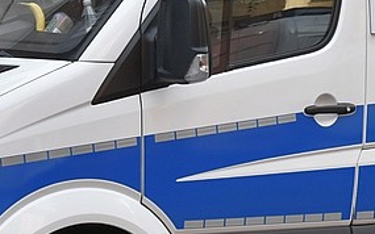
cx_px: 242
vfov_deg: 6.3
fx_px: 2136
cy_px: 110
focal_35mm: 209
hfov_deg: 10.0
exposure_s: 1/200
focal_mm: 65
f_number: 7.1
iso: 400
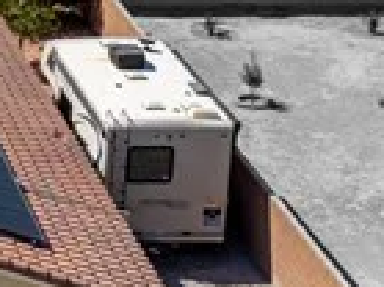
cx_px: -381
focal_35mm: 177
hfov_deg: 10.3
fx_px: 1962
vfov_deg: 8.4
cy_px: 105
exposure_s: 1/200
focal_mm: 12.29
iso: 100
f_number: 2.8
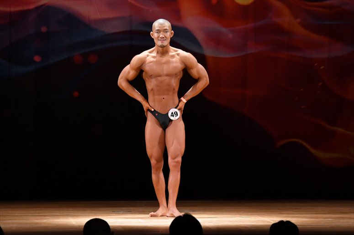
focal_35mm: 240
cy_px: 118
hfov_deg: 8.6
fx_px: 2359
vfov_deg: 5.7
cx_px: 177
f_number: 5.6
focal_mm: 160
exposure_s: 1/400
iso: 4000
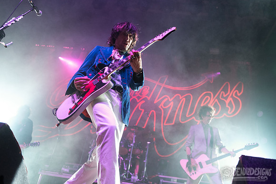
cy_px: 83
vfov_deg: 42.6
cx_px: 151
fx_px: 236
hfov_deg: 60.6
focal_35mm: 31
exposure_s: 1/250
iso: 2500
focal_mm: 28
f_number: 3.2
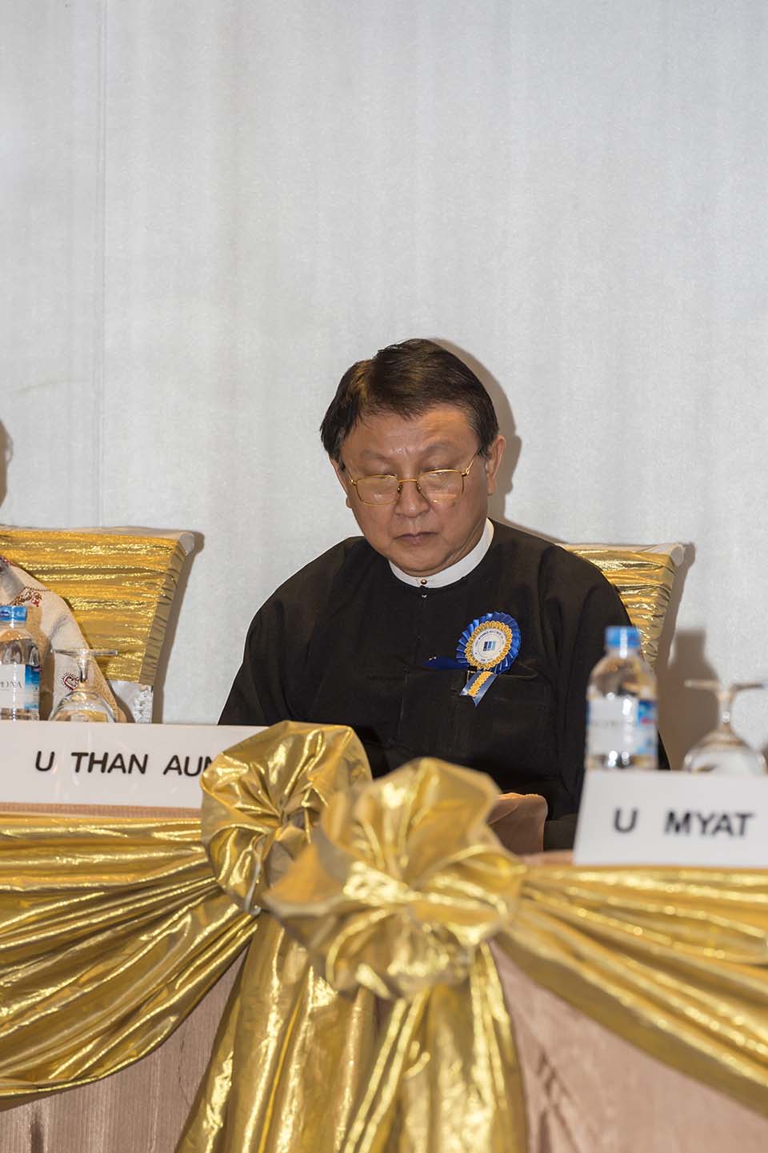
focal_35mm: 200
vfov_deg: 10.3
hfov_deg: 6.9
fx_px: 6406
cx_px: 384
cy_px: 576
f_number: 8
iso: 800
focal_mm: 200
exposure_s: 1/60
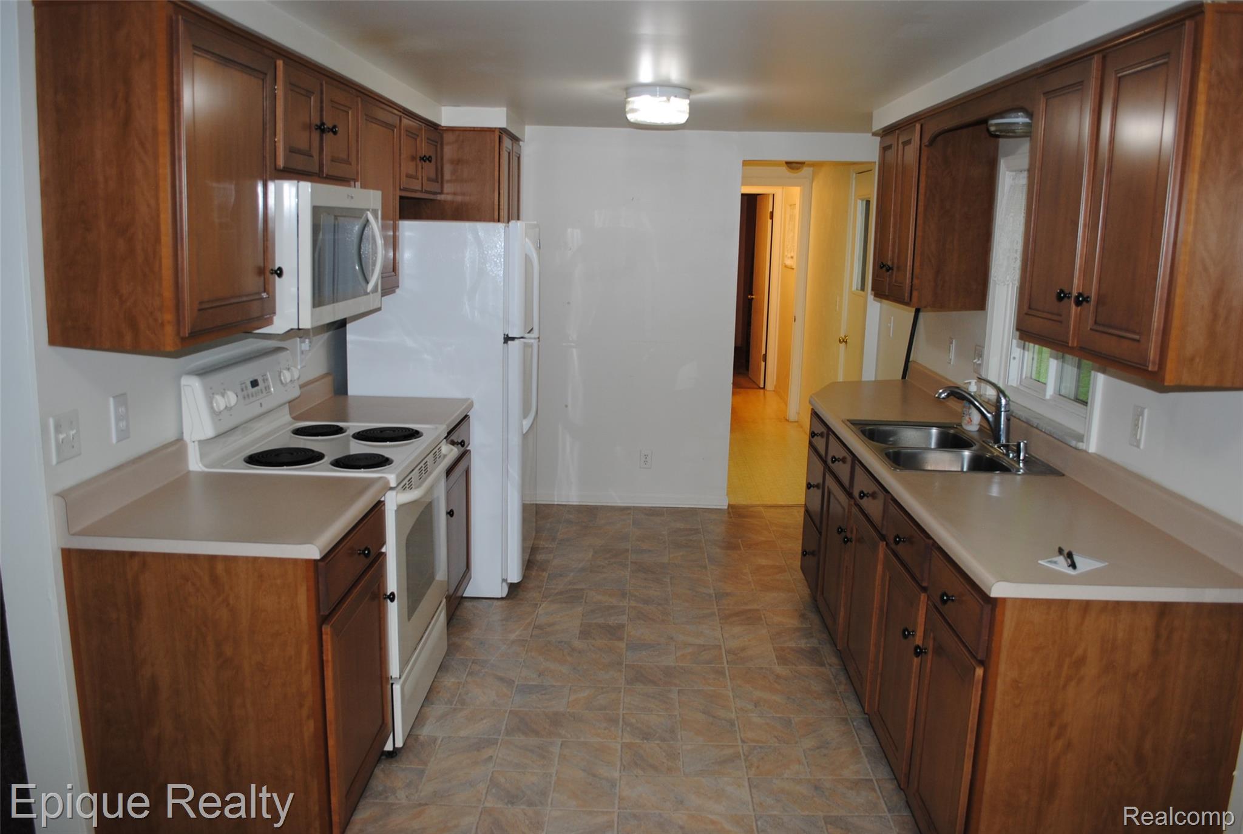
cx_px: 622
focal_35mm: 27
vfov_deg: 48.1
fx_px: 934
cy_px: 417
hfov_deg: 67.3
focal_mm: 18
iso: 200
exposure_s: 1/60
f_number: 3.5
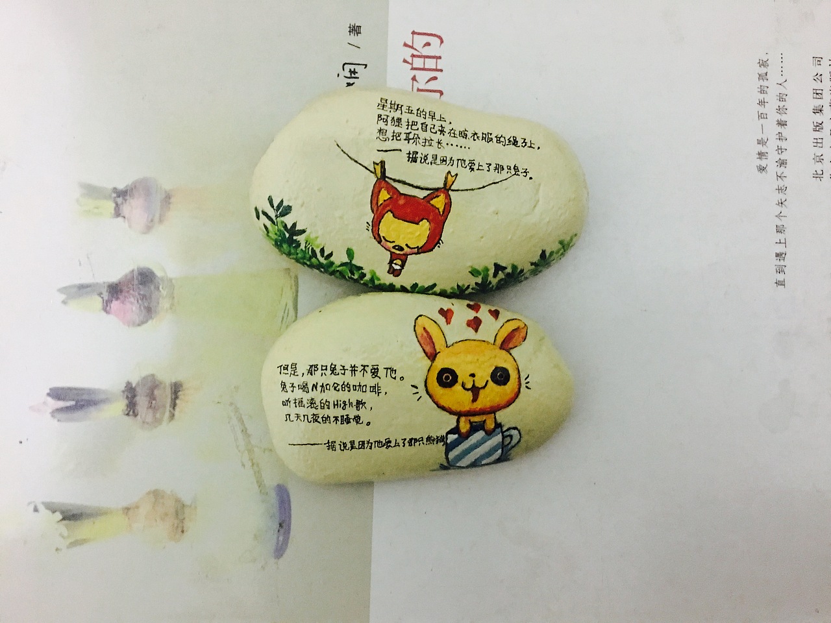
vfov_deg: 48.2
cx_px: 416
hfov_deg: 61.7
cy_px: 312
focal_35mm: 29
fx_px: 696
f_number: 2.2
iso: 160
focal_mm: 4.15
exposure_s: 1/4
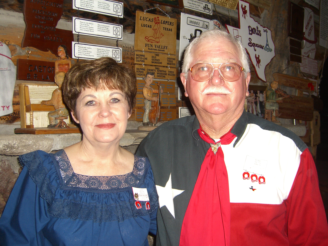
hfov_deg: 49.0
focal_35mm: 38
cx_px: 164
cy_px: 123
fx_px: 360
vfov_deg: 37.7
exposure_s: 1/60
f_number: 2.8
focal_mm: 7.9
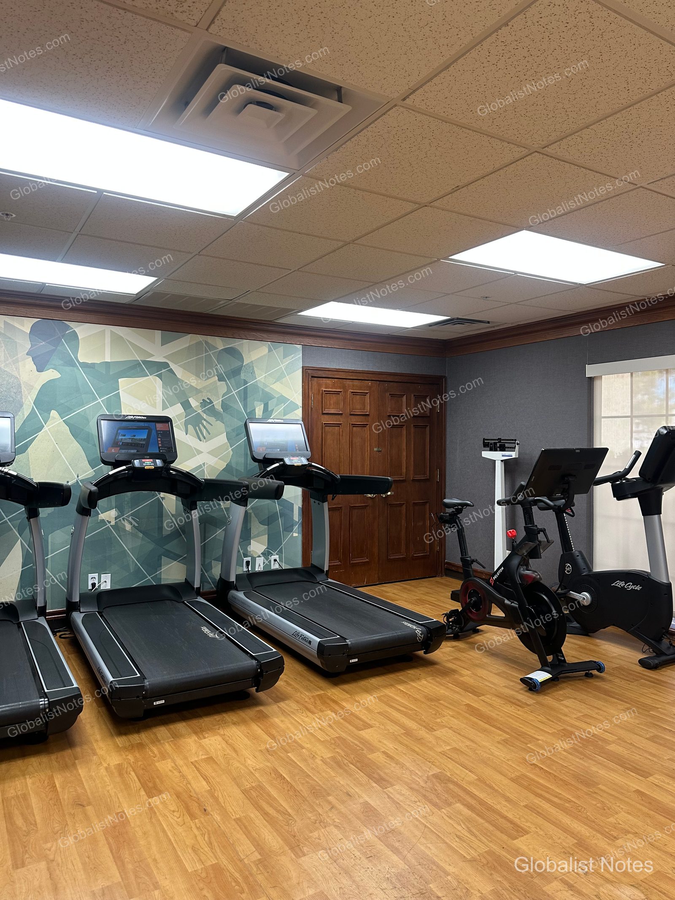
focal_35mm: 24
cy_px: 450
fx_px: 624
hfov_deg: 56.8
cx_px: 338
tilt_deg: -0.4
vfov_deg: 71.6
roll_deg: -1.2
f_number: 1.78
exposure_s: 1/60
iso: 160
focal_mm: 6.86
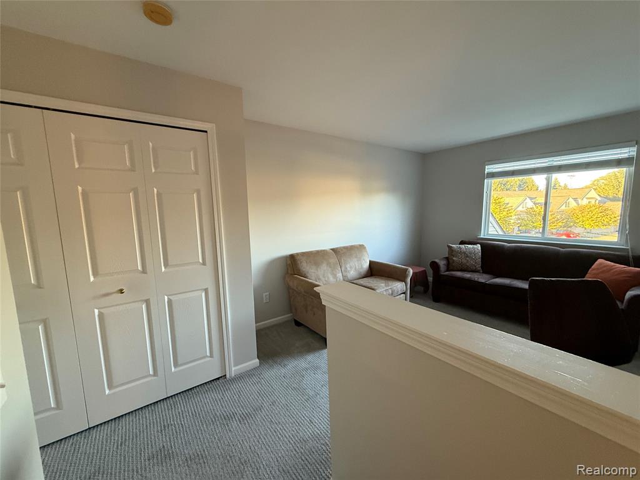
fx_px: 259
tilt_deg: -4.5
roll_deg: +1.1
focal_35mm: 14
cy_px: 240
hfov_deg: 102.1
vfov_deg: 85.7
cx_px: 320
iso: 320
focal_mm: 2.22
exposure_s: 1/60
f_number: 2.2
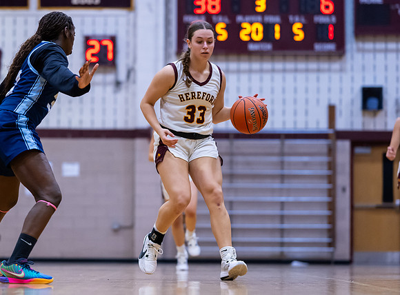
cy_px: 132
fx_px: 1998
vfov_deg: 8.4
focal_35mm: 174
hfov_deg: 11.4
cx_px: 114
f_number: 1.8
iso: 1600
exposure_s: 1/1250
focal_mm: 85
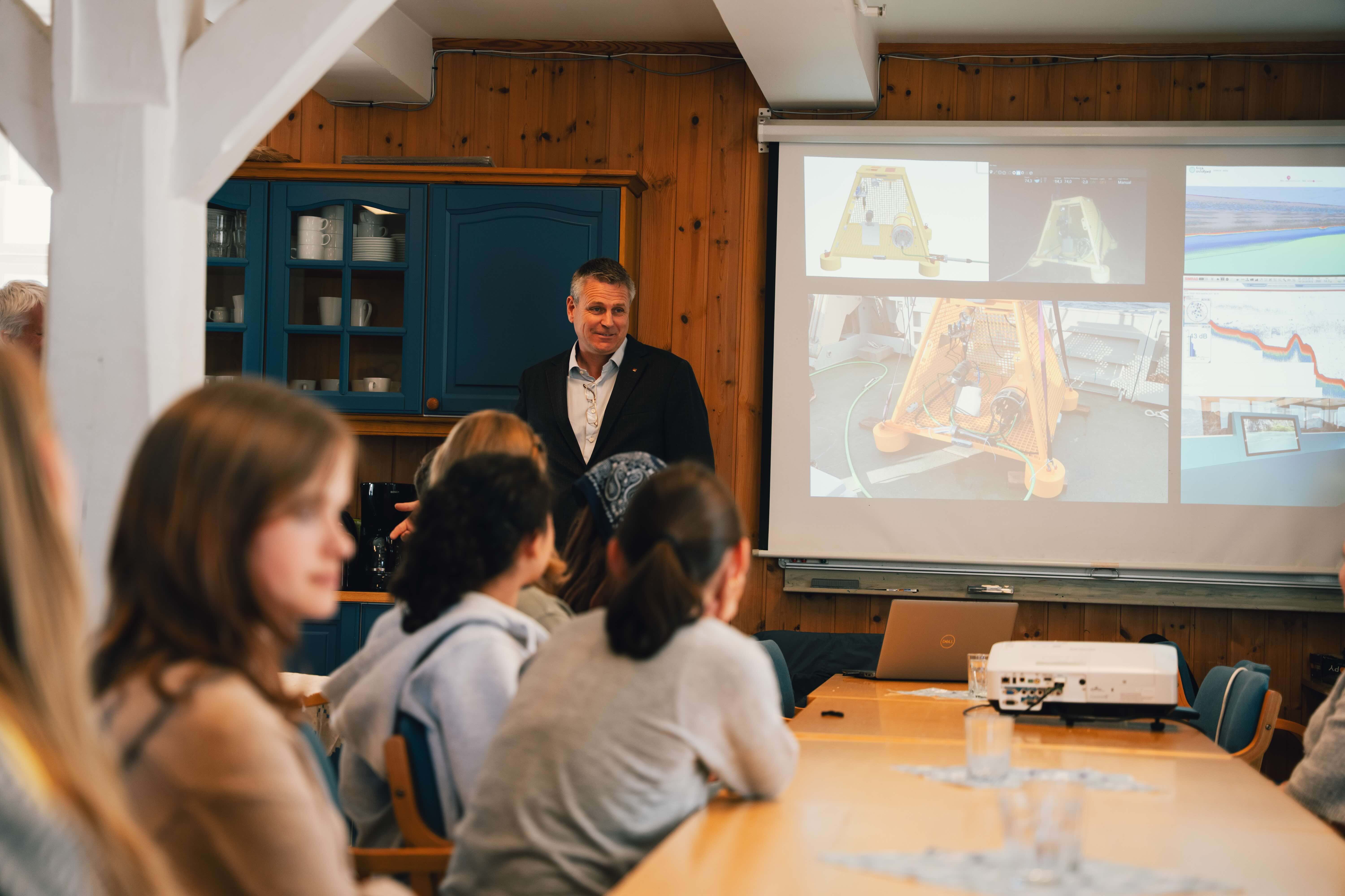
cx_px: 672
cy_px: 448
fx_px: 2615
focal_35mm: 70
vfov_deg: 19.5
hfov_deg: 28.8
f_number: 2.8
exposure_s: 1/320
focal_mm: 70
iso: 640
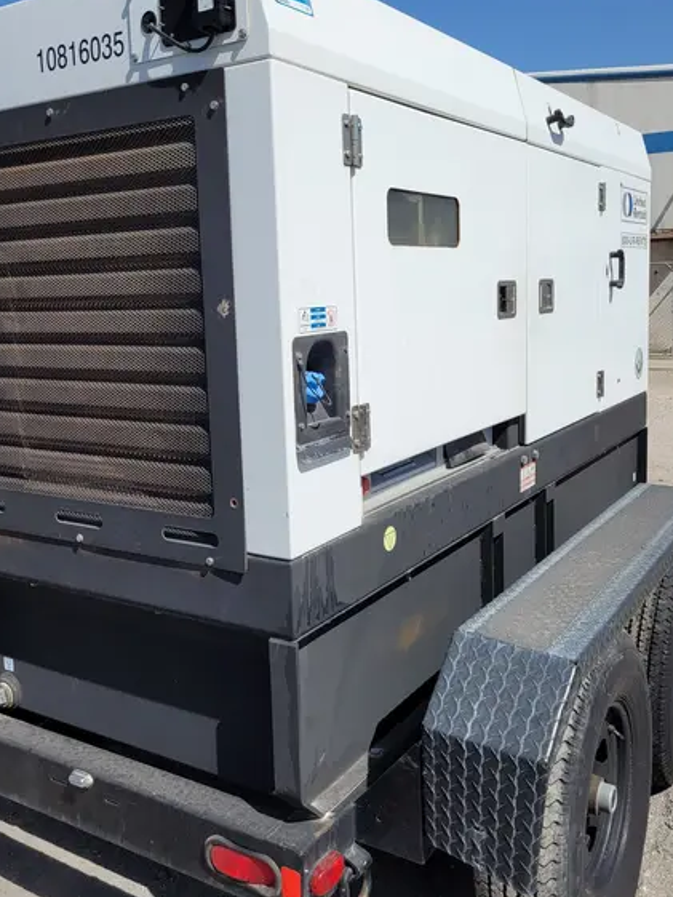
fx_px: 881
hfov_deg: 41.8
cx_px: 325
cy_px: 413
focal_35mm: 34
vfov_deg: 53.9
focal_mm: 5.4
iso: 40
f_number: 1.8
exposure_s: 1/3598
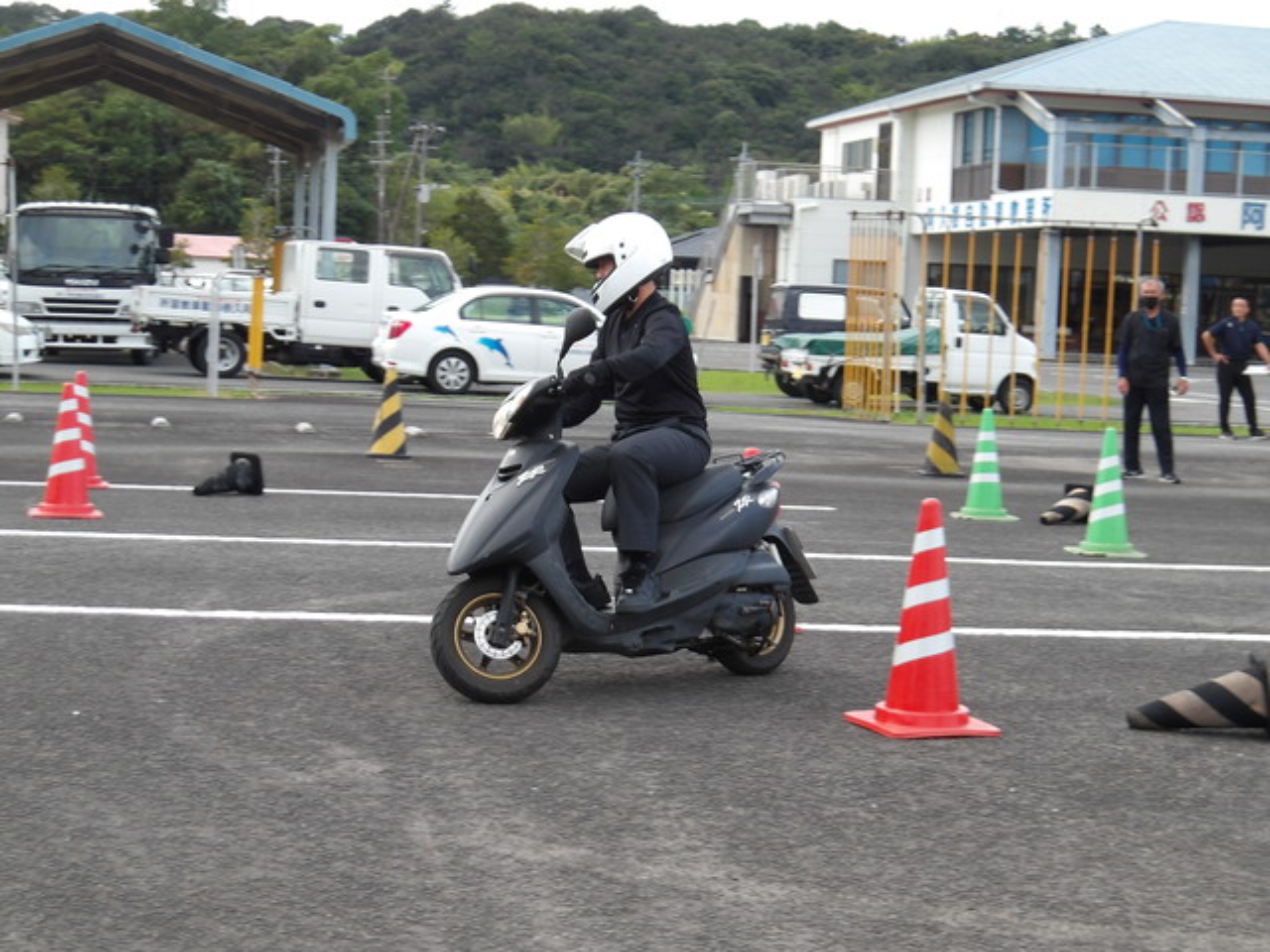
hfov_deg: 27.8
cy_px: 476
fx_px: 2568
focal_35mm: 70
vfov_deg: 21.0
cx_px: 635
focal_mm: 12.5
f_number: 4.9
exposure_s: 1/152
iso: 100
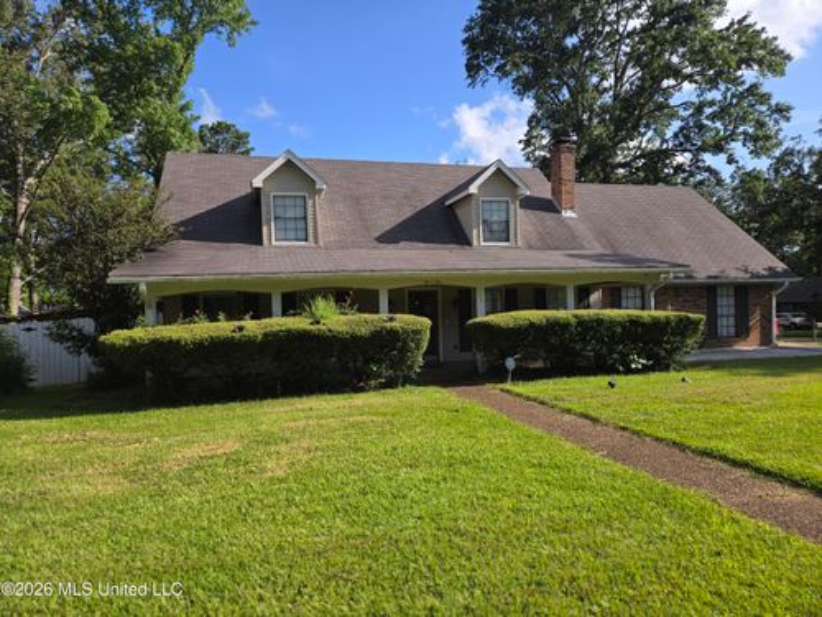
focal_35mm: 23
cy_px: 308
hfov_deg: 73.9
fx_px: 546
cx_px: 411
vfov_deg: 58.9
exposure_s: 1/1222
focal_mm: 5.4
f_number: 1.8
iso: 25
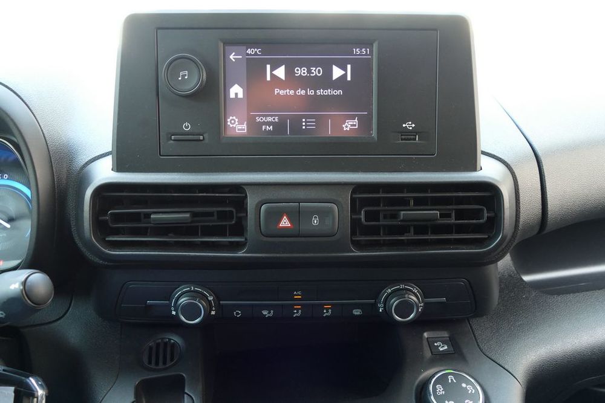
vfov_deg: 42.3
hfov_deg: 60.3
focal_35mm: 31
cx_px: 302
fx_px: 521
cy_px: 202
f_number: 3
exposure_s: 1/80
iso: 500
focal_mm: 11.35
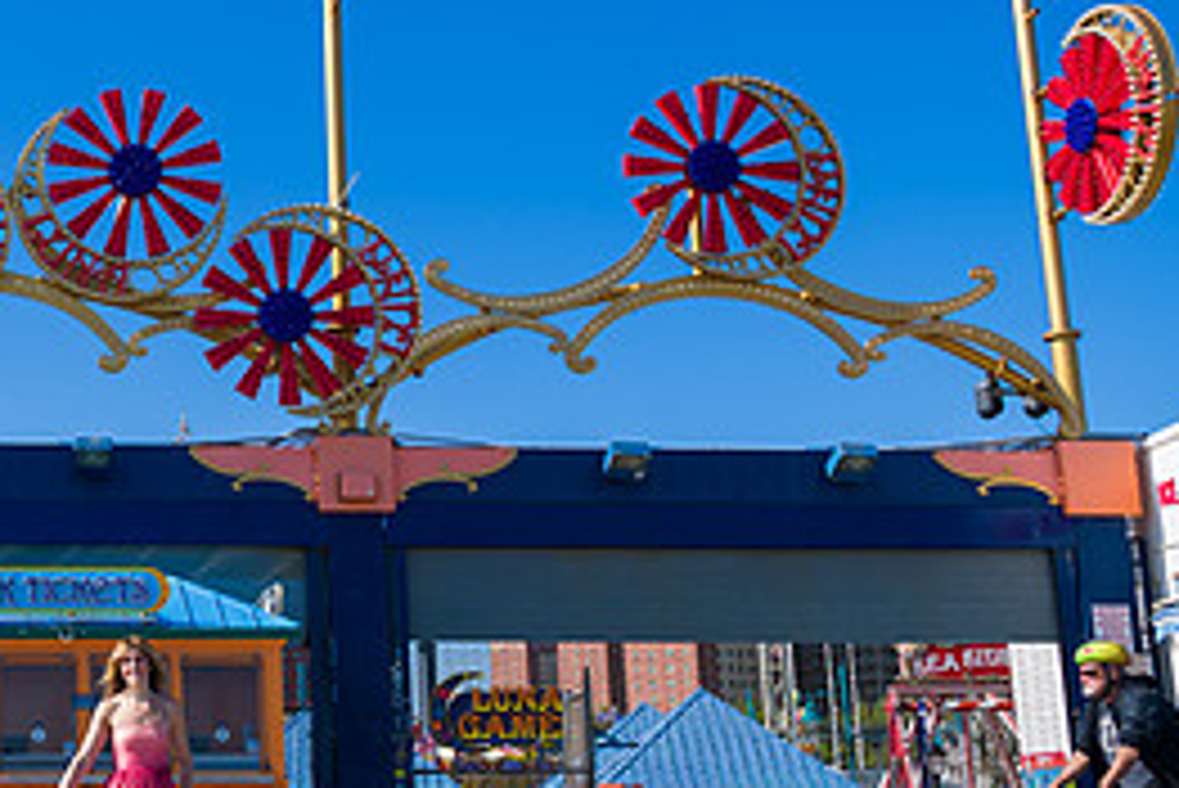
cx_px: -14
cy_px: 322
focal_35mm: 62
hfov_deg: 30.0
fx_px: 2032
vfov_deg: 21.9
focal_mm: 28
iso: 200
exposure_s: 1/1600
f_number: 5
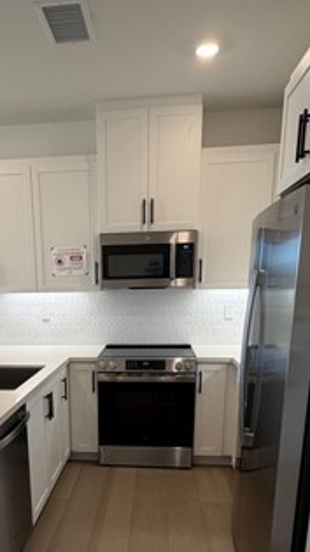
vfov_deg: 59.4
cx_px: 98
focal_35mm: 31
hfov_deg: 37.3
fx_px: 453
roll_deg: +1.4
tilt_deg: -14.4
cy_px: 412
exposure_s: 1/120
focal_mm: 2.22
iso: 160
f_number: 2.2
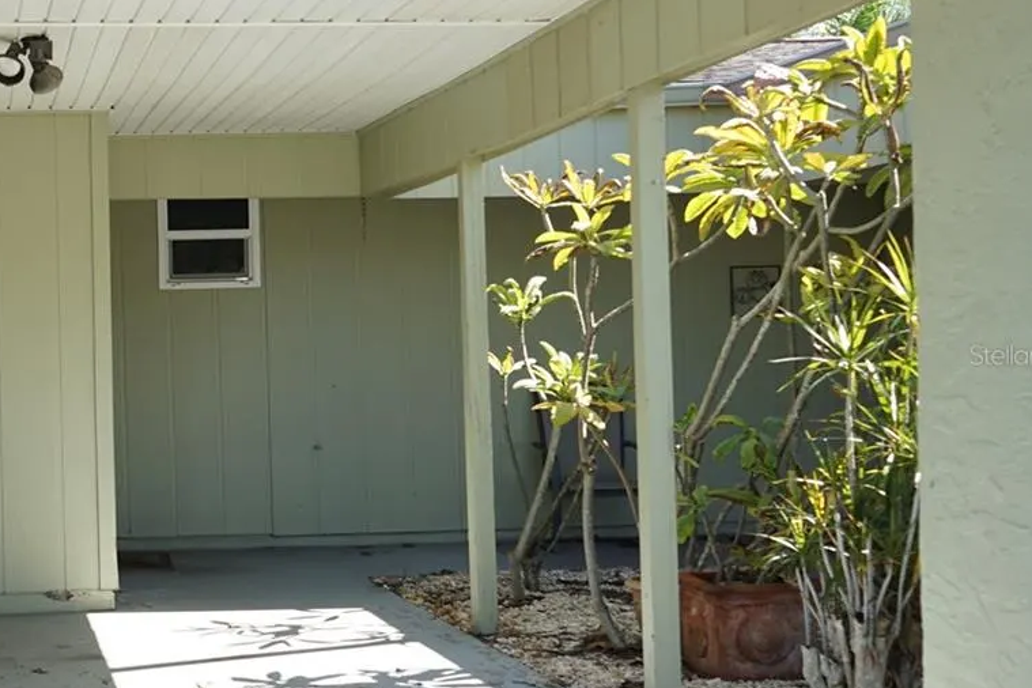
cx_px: 3
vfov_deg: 23.0
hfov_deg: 31.4
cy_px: 355
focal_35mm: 59
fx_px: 1691
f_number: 6.3
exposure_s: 1/80
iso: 100
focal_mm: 28
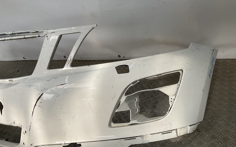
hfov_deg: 61.2
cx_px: 117
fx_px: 199
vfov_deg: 40.4
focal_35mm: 31
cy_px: 87
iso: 16
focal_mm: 3
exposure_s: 1/749
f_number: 1.8
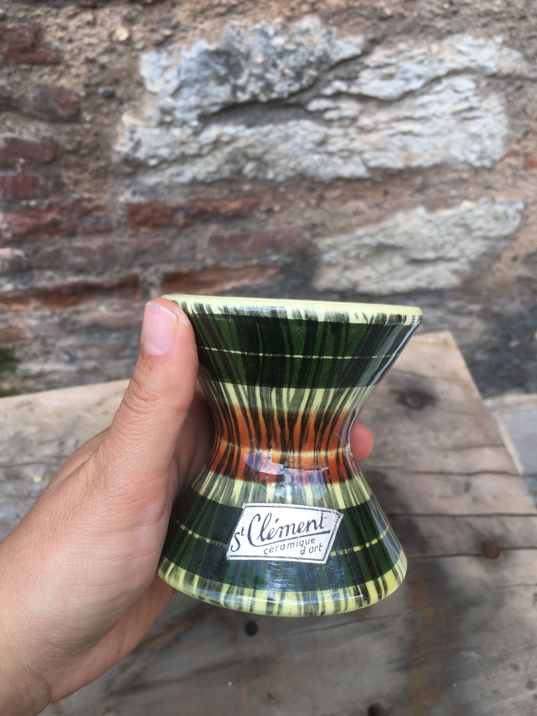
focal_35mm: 29
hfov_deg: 48.2
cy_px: 358
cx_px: 268
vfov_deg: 61.7
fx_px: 600
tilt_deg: -52.5
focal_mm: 4.15
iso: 25
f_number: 2.2
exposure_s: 1/127
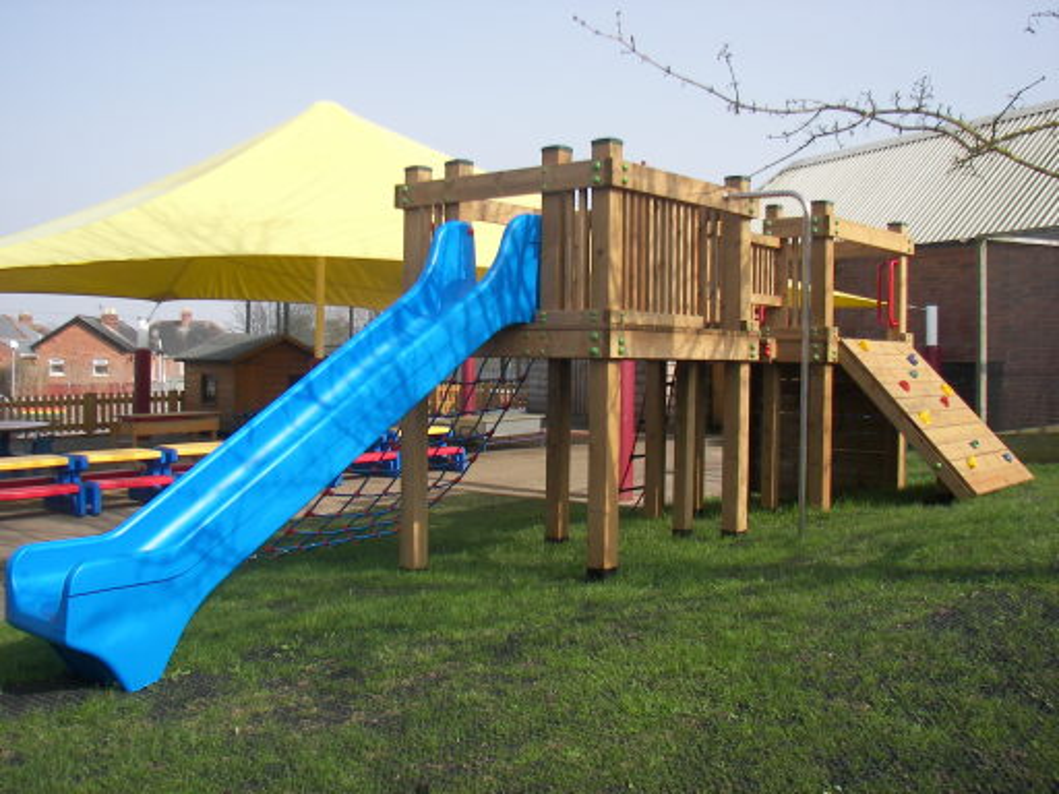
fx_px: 1101
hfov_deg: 51.4
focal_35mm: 36
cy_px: 397
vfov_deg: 39.7
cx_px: 530
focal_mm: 6
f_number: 2.8
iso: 50
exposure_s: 1/500
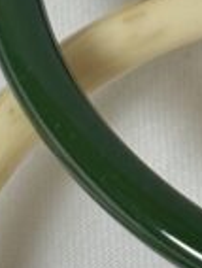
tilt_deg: -63.2
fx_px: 2901
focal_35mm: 374
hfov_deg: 4.0
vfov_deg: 5.3
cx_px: 274
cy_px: 293
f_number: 1.6
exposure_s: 1/194
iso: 32
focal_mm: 5.96
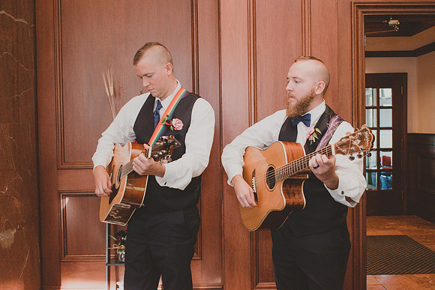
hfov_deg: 42.3
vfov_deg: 29.0
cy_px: 145
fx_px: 562
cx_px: 218
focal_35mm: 46
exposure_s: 1/60
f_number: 4.2
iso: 2200
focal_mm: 31
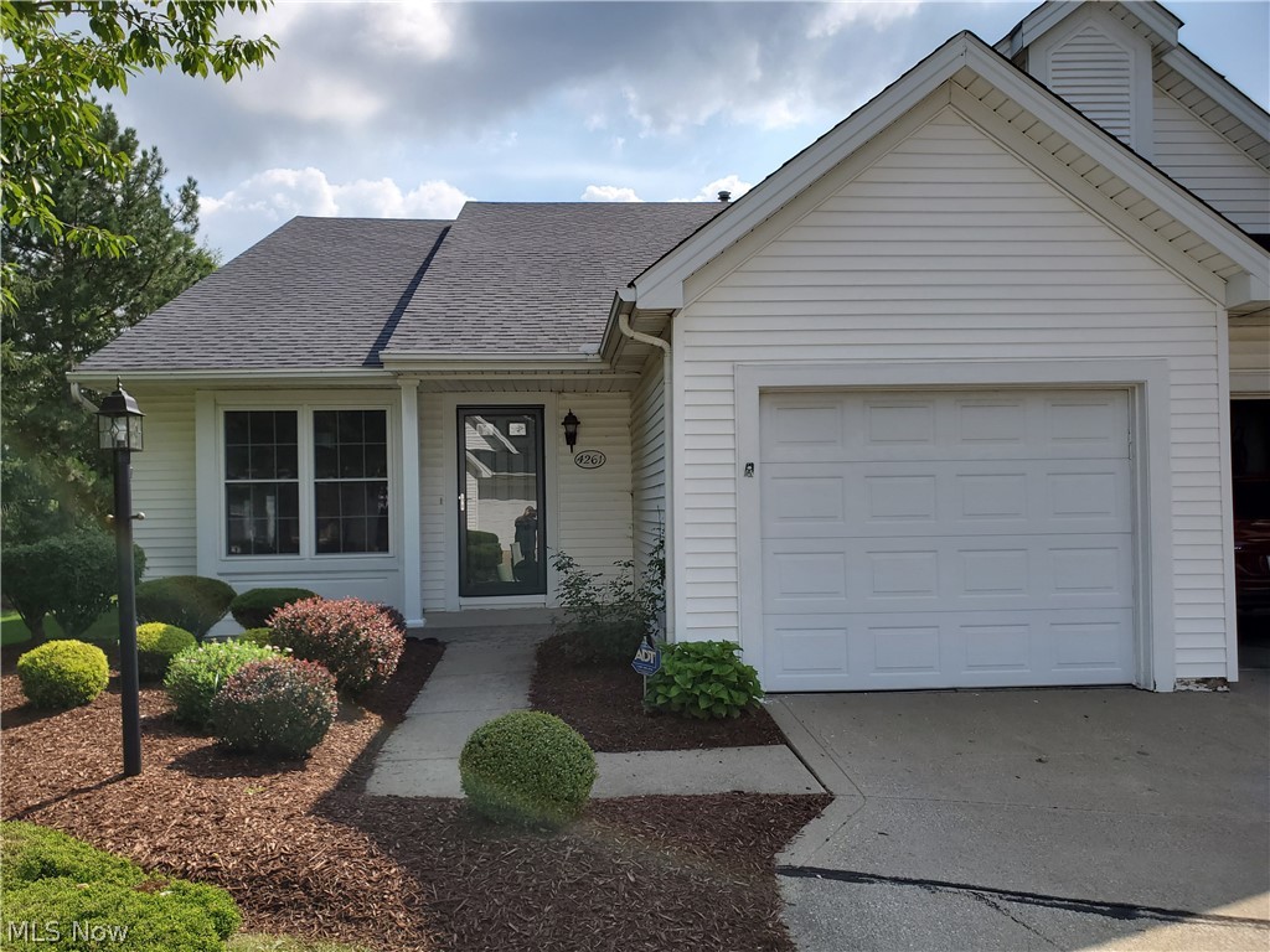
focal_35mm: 26
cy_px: 476
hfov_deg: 67.3
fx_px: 954
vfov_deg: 53.1
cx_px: 635
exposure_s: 1/1804
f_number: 2.4
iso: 50
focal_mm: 4.3
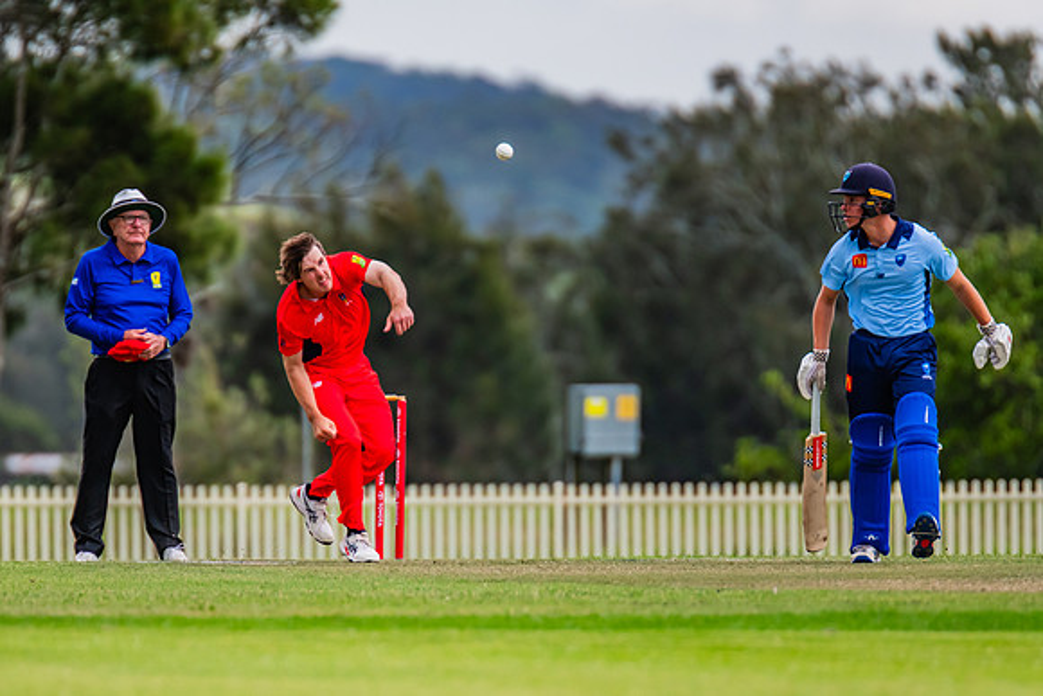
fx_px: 20463
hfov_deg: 2.9
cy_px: 408
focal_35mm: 706
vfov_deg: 1.9
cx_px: 429
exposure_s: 1/1600
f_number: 5.6
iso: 900
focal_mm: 600
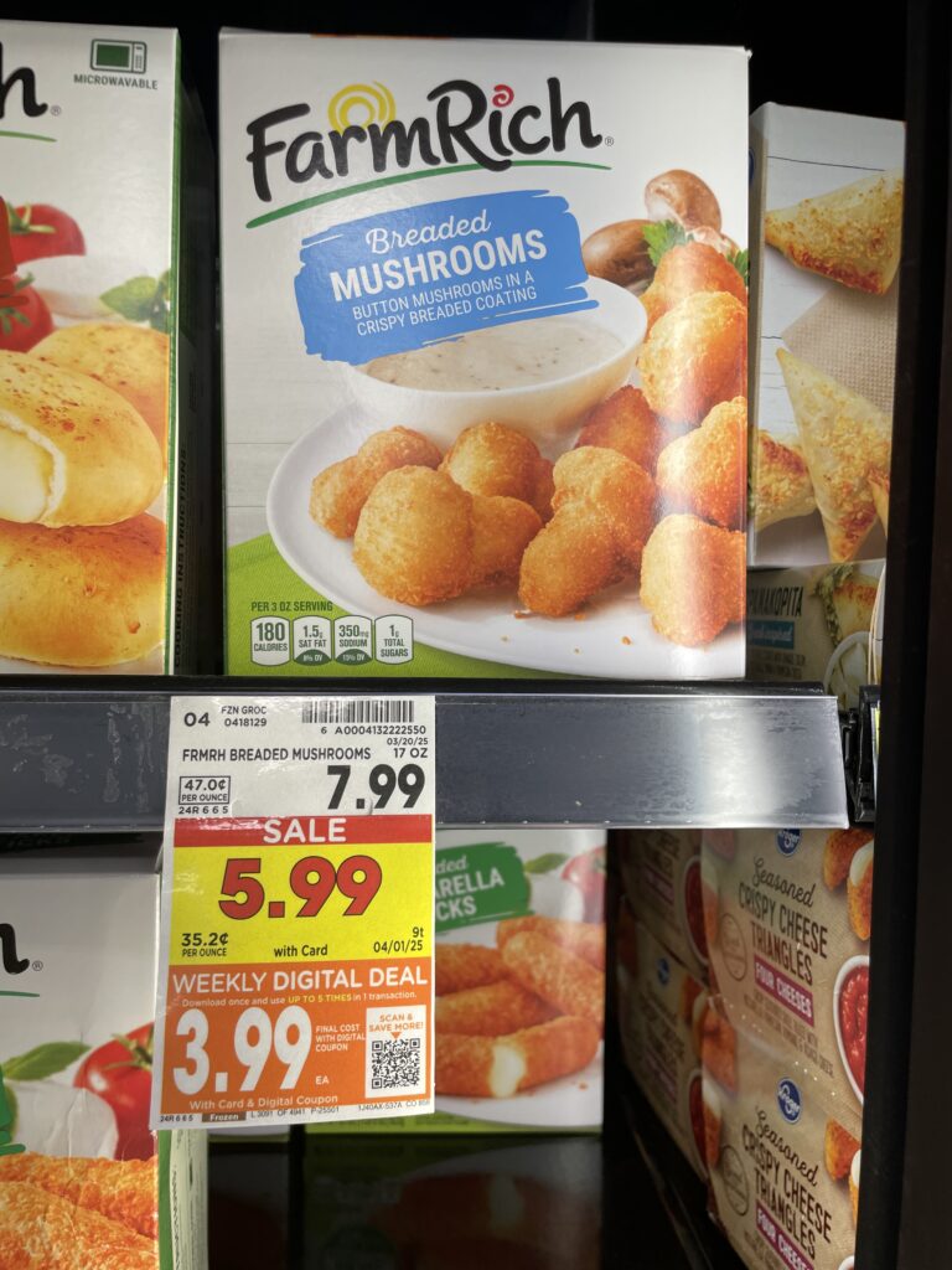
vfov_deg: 67.3
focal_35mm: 26
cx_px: 476
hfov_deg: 53.1
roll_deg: -0.7
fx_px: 953
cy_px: 635
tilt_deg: -6.0
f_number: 1.6
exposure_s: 1/121
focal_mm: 4.2
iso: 40
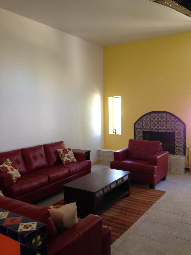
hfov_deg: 42.9
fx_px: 243
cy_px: 128
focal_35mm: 33
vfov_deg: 55.4
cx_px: 96
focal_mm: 4.12
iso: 100
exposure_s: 1/20
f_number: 2.4
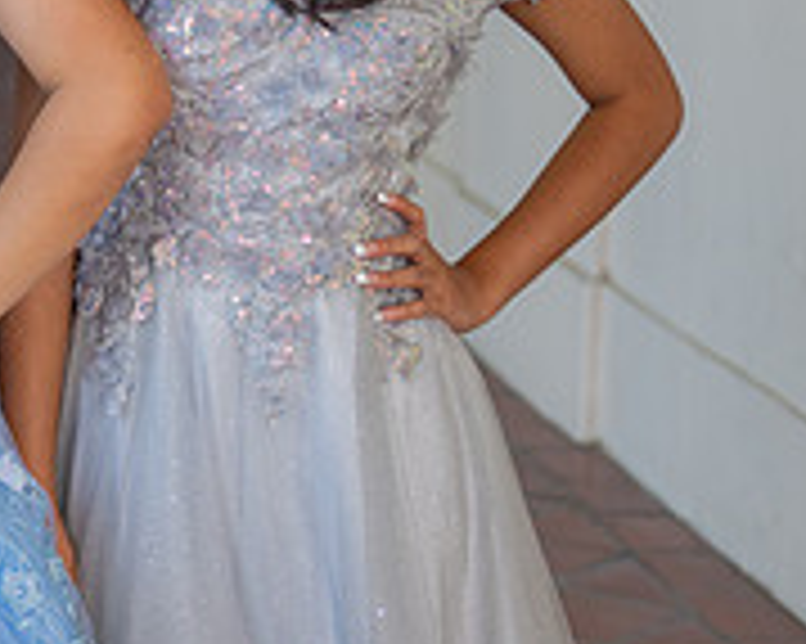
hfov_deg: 13.3
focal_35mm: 137
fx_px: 3266
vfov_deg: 11.1
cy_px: -7
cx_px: -396
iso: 200
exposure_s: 1/200
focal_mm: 45
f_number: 3.2
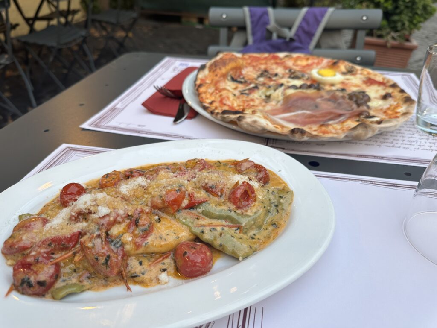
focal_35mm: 24
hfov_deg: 71.6
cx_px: 218
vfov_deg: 56.8
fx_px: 303
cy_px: 164
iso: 64
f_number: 1.78
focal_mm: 6.86
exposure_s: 1/100
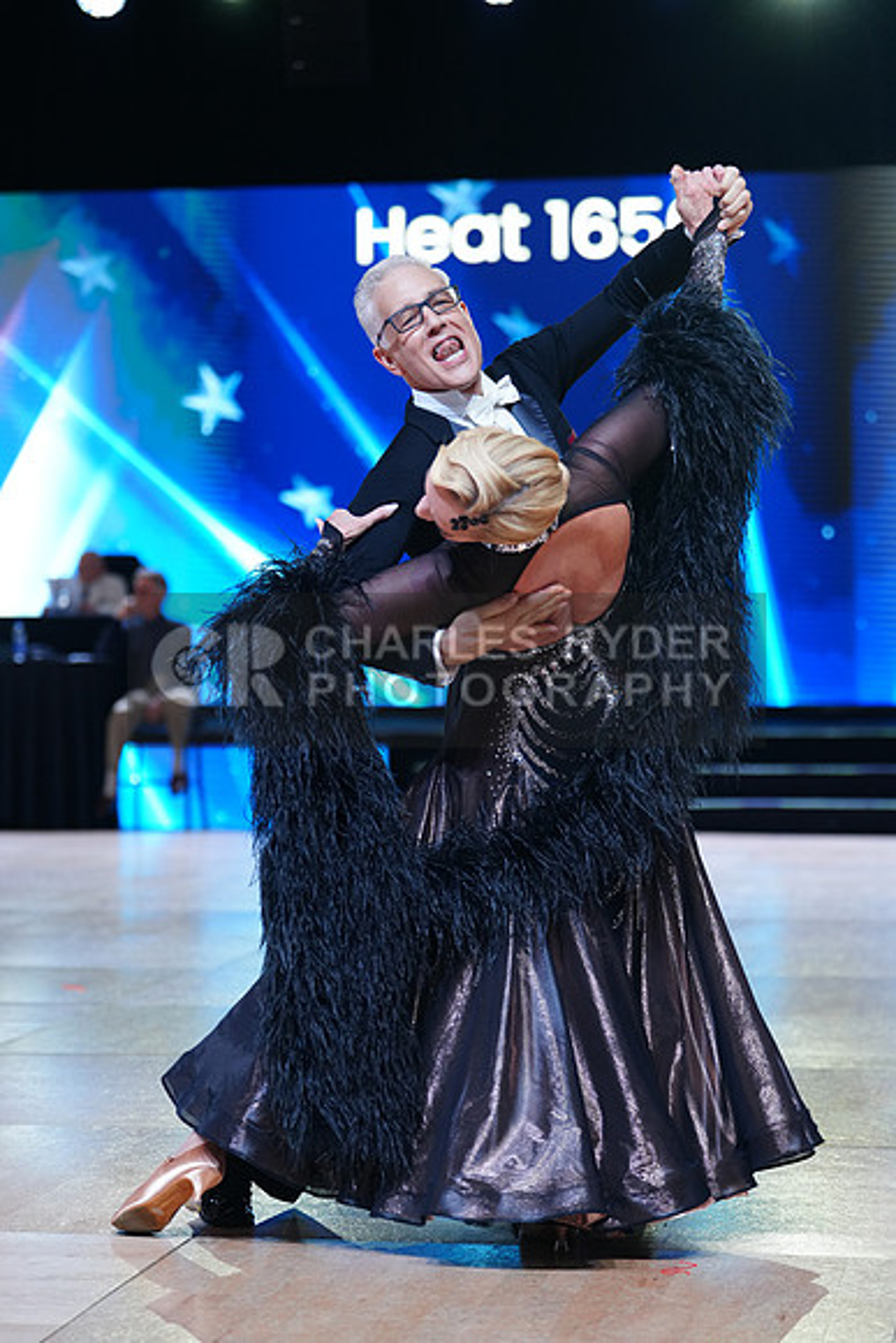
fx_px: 3097
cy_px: 672
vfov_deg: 24.5
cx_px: 448
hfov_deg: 16.5
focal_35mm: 83
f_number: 2.8
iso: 800
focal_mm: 83
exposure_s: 1/500
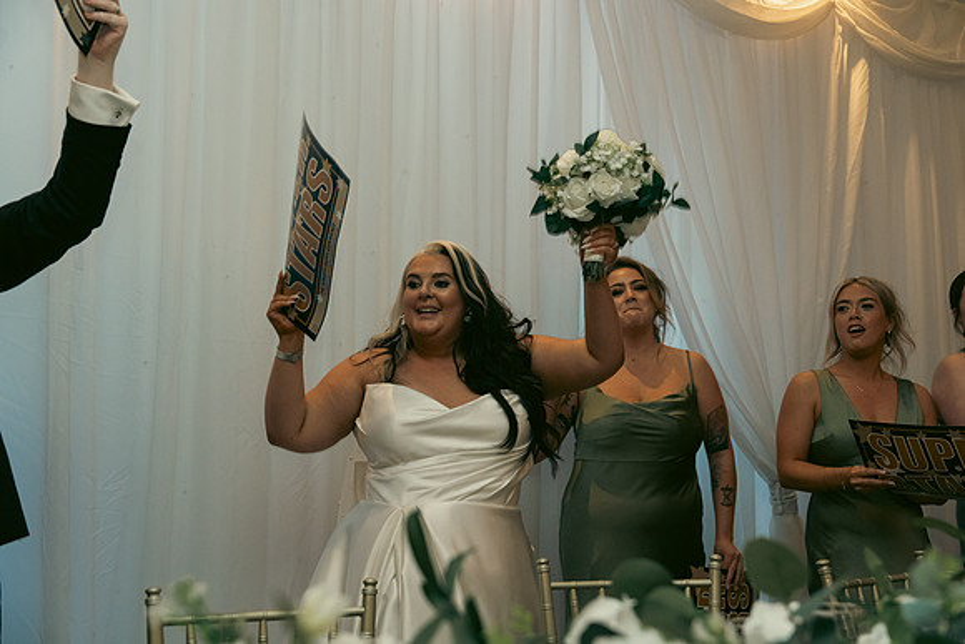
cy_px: 322
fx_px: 1046
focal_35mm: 39
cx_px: 482
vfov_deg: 34.2
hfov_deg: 49.5
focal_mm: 39
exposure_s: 1/160
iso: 2500
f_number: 3.5
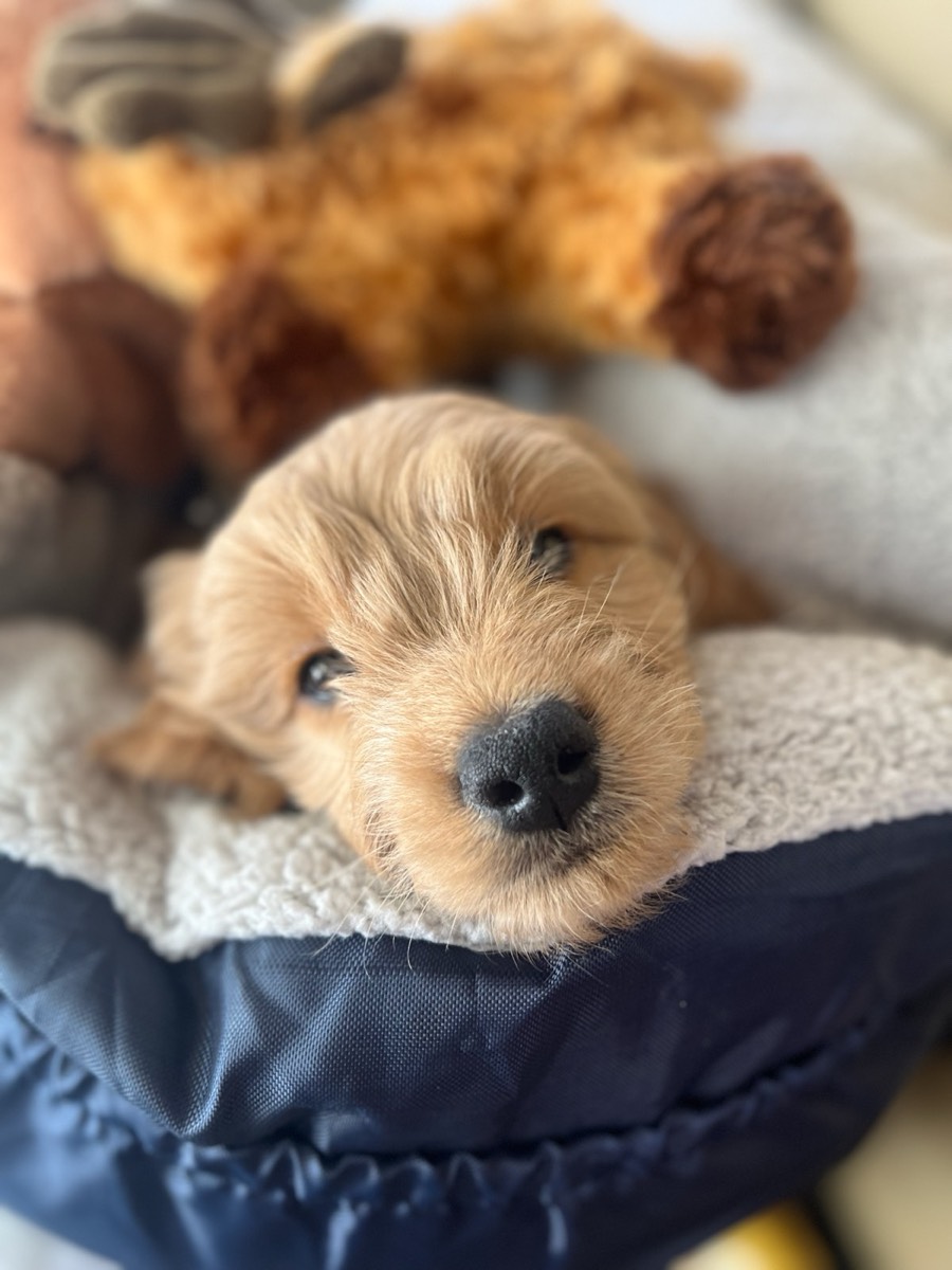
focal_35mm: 26
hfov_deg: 53.1
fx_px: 953
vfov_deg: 67.3
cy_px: 635
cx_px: 476
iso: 125
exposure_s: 1/121
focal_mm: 5.1
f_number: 1.6
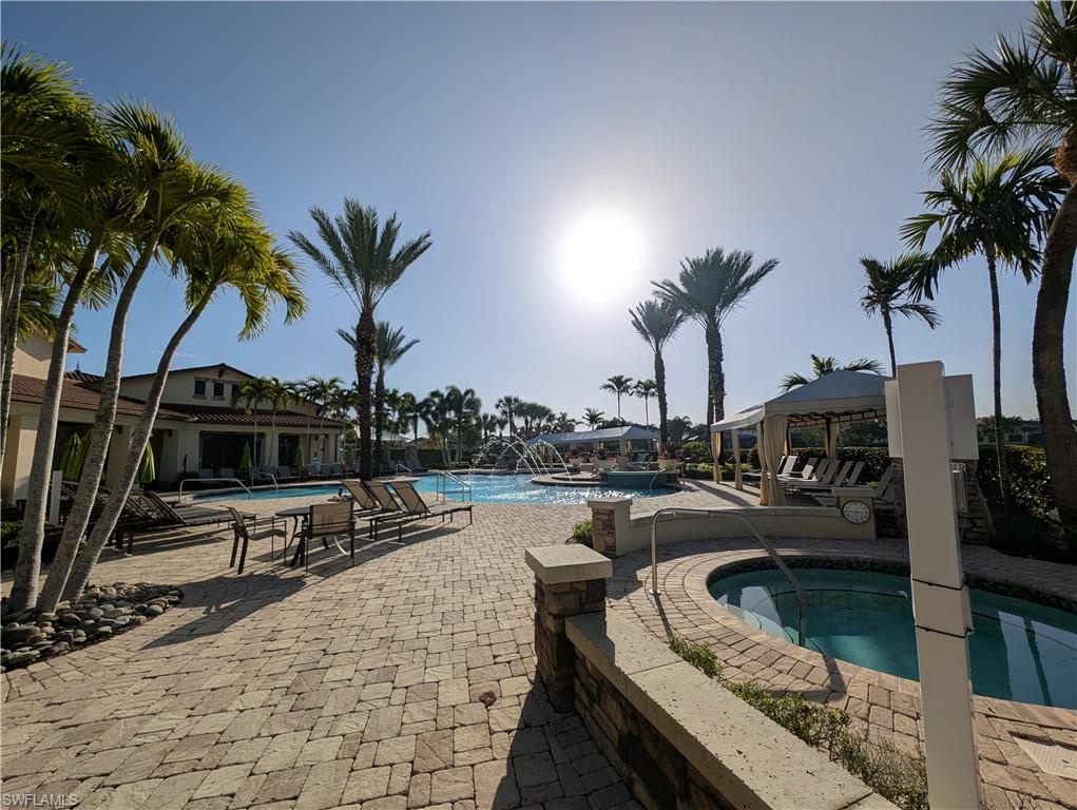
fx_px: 374
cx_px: 538
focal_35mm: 12
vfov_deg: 94.6
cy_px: 405
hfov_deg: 110.5
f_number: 1.95
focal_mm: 2.23
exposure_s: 1/7634
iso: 40
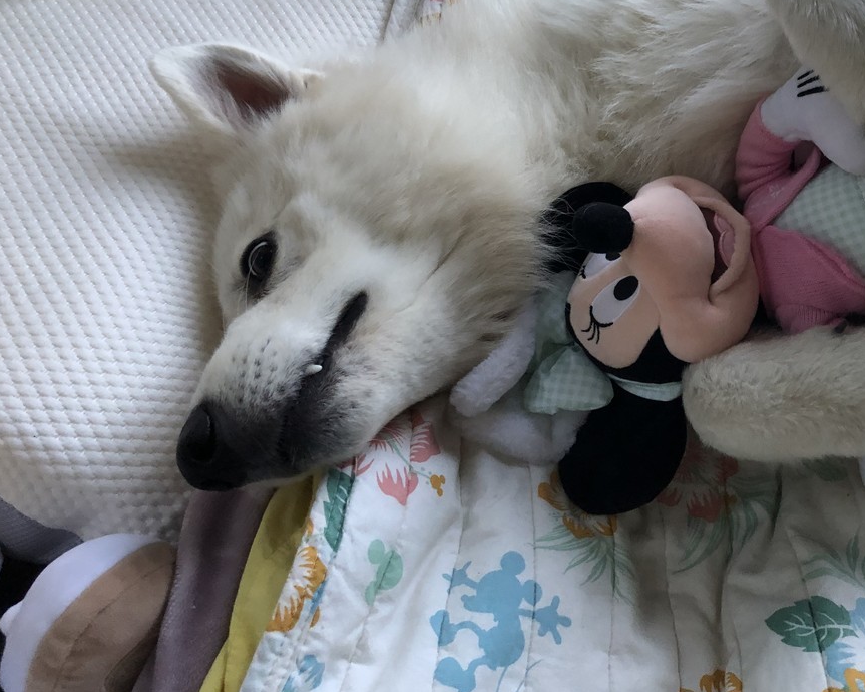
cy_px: 255
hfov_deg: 47.1
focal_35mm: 38
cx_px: 581
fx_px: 973
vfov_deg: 38.9
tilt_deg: -52.5
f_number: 1.8
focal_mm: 4
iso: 100
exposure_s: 1/11
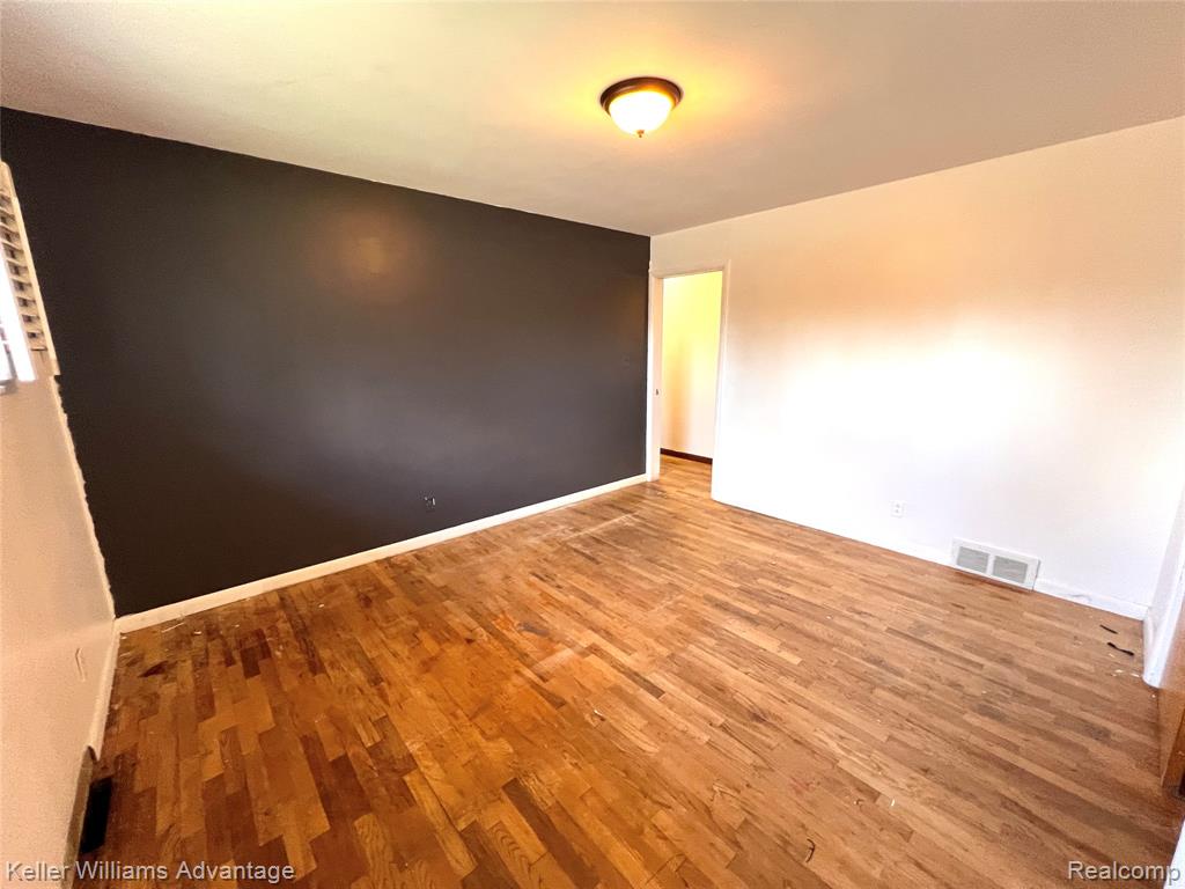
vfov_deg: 89.9
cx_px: 592
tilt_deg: -10.7
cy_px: 444
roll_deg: +0.6
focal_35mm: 13
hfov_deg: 106.2
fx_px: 445
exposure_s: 1/60
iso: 200
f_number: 1.8
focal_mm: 1.57
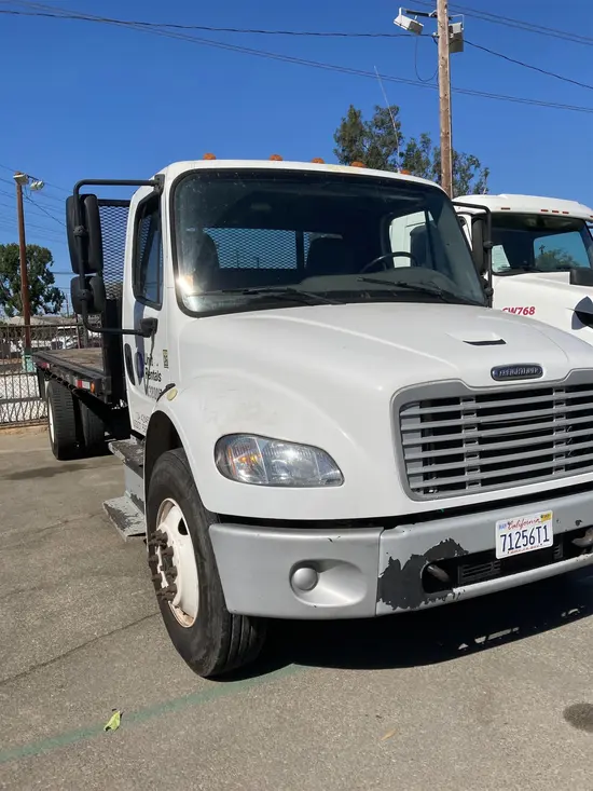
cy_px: 396
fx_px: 639
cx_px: 296
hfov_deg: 49.8
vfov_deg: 63.4
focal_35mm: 28
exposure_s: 1/4878
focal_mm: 3.99
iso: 25
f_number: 1.8
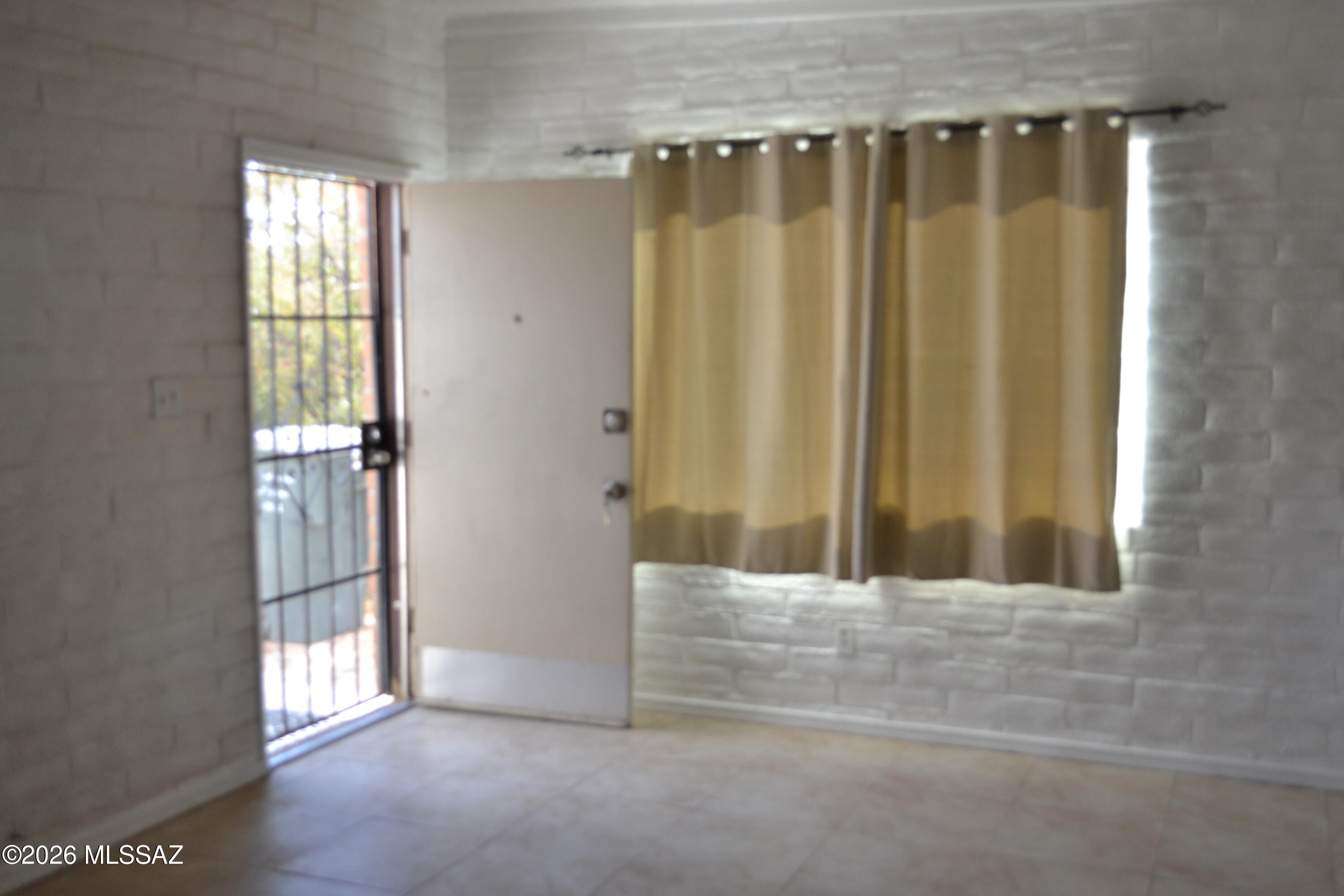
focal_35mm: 36
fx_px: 1344
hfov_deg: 53.1
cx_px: 672
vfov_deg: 36.9
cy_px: 448
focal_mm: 24
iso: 400
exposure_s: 1/100
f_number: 5
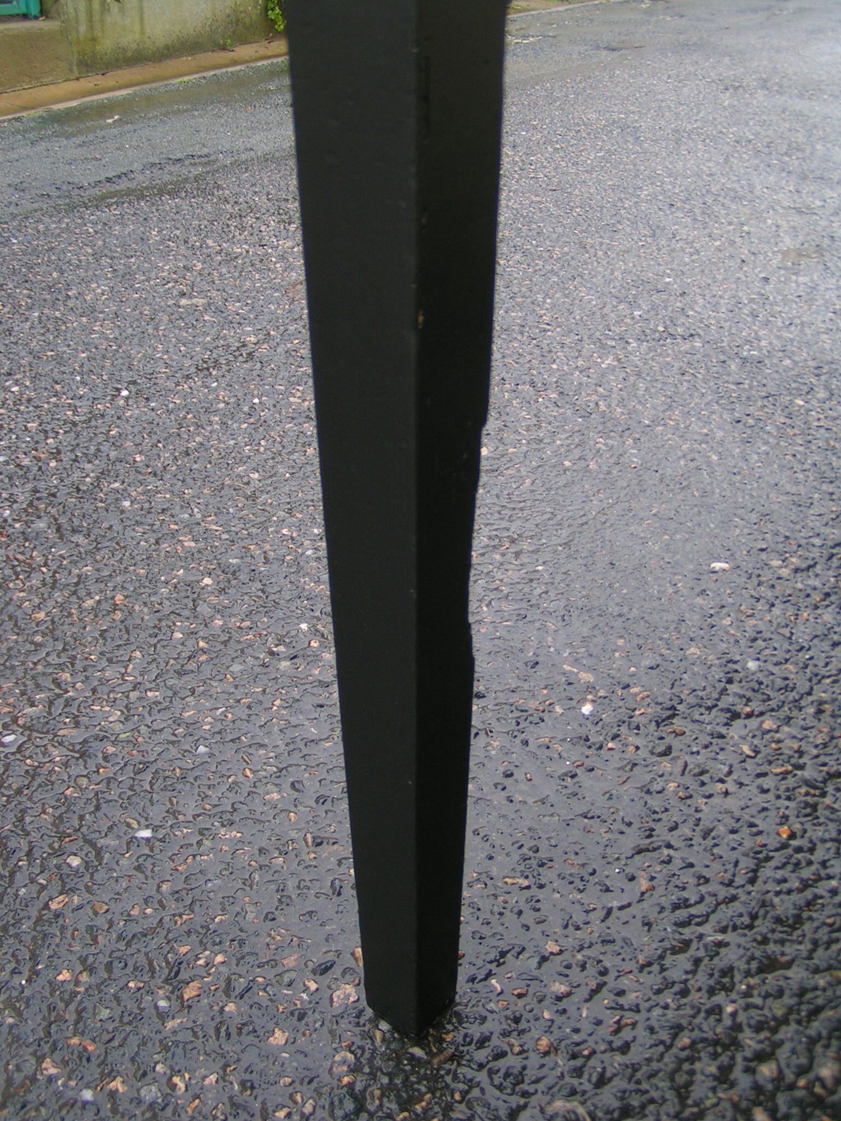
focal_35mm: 38
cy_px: 560
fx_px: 1231
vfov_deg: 49.0
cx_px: 420
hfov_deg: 37.7
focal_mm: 5.8
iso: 50
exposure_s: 1/60
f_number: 2.8
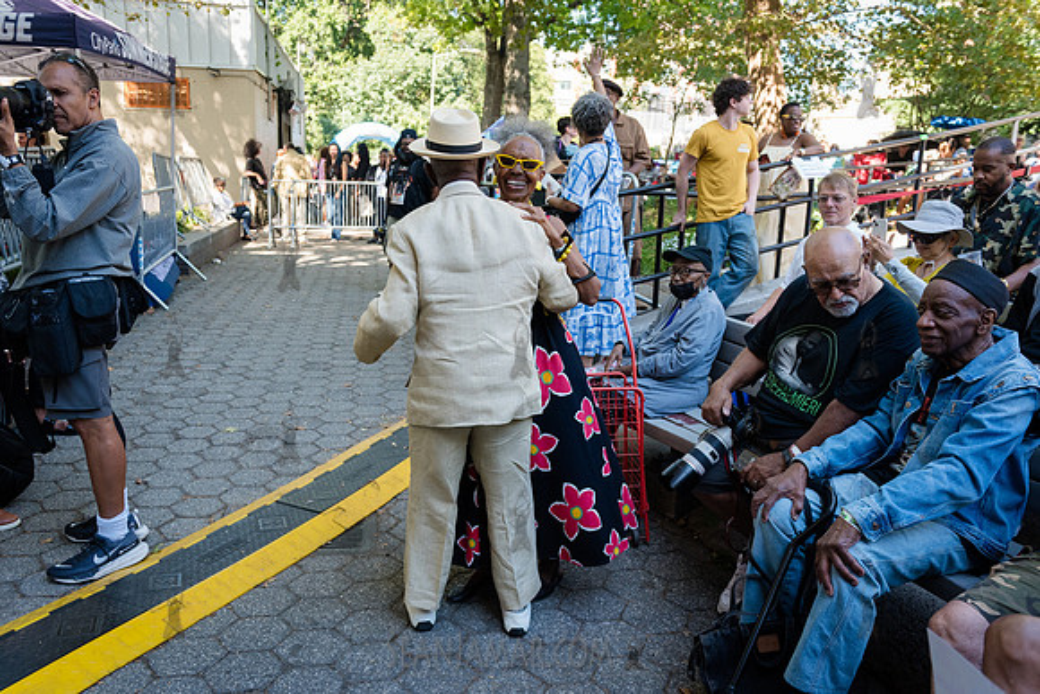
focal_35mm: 29
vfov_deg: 45.0
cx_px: 520
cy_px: 347
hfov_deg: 63.6
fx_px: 838
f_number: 4
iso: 1250
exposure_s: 1/500
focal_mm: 29
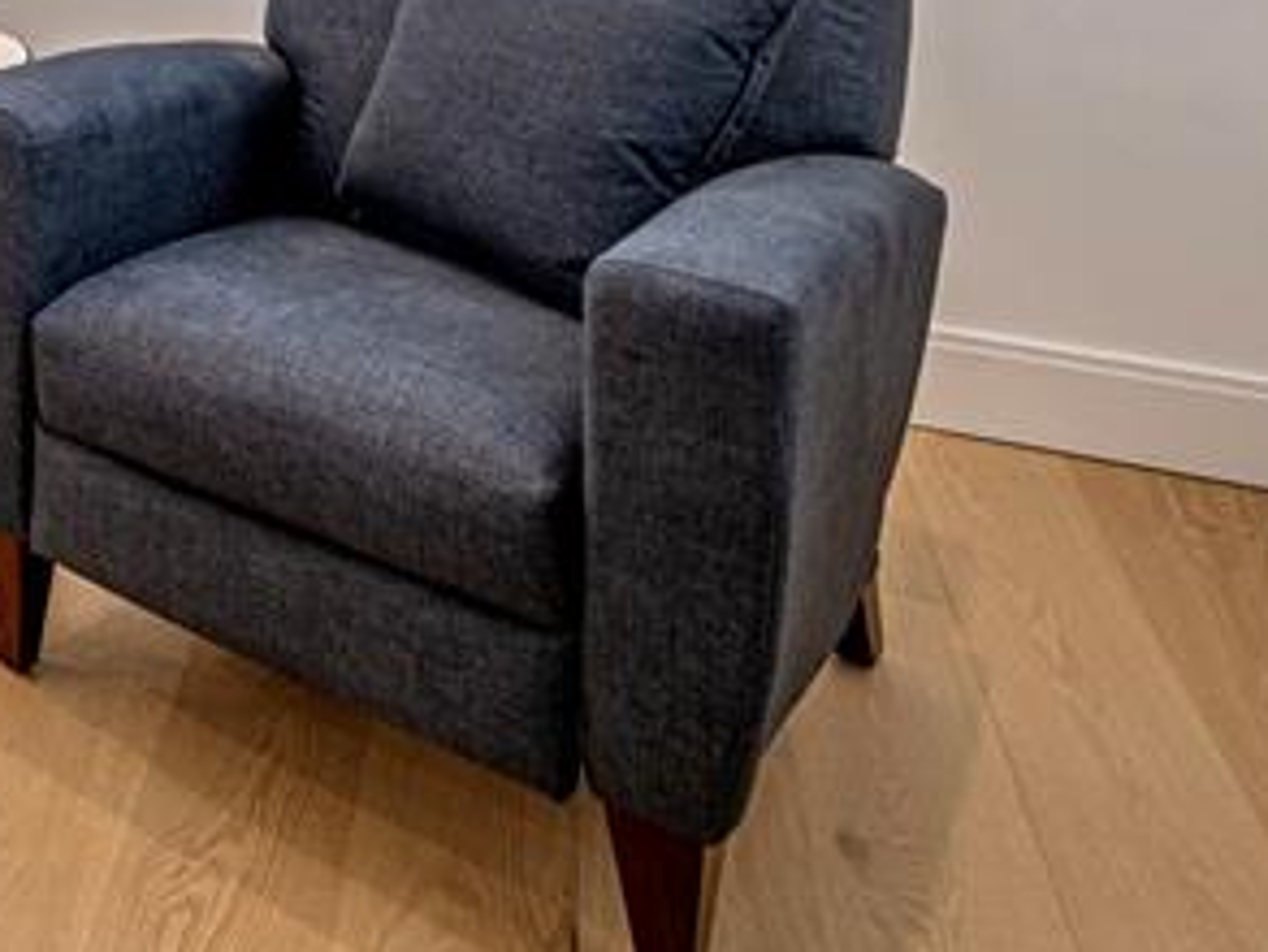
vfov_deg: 25.5
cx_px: -476
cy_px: -363
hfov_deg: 29.9
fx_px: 1722
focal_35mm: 47
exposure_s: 1/13
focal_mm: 14
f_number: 9
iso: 200
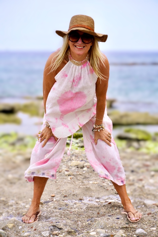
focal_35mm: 75
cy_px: 118
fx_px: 493
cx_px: 79
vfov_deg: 27.0
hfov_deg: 18.2
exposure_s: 1/500
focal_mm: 50
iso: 100
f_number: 5.6
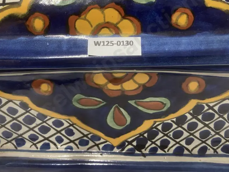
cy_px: 58
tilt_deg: -36.5
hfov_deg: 42.9
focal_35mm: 44
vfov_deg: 32.6
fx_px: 291
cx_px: 116
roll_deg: +2.0
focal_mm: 3.99
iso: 125
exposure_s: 1/50
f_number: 1.8
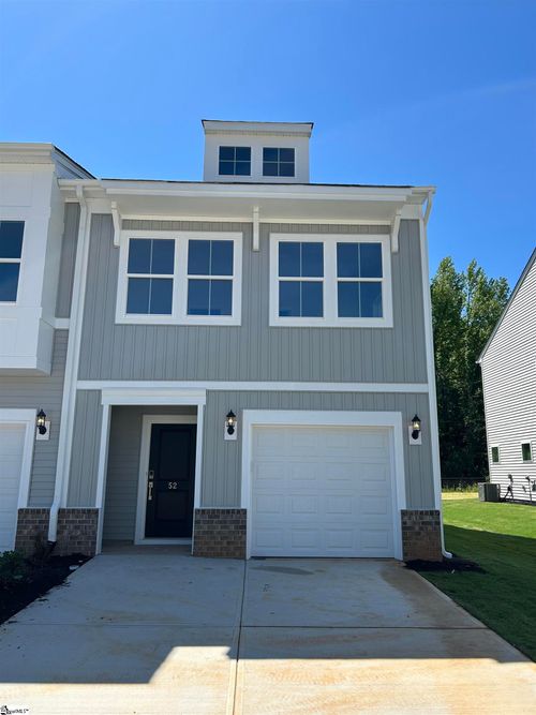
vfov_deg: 67.3
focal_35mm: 26
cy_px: 358
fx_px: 537
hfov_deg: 53.0
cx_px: 268
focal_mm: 5.7
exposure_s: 1/3165
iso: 50
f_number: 1.5
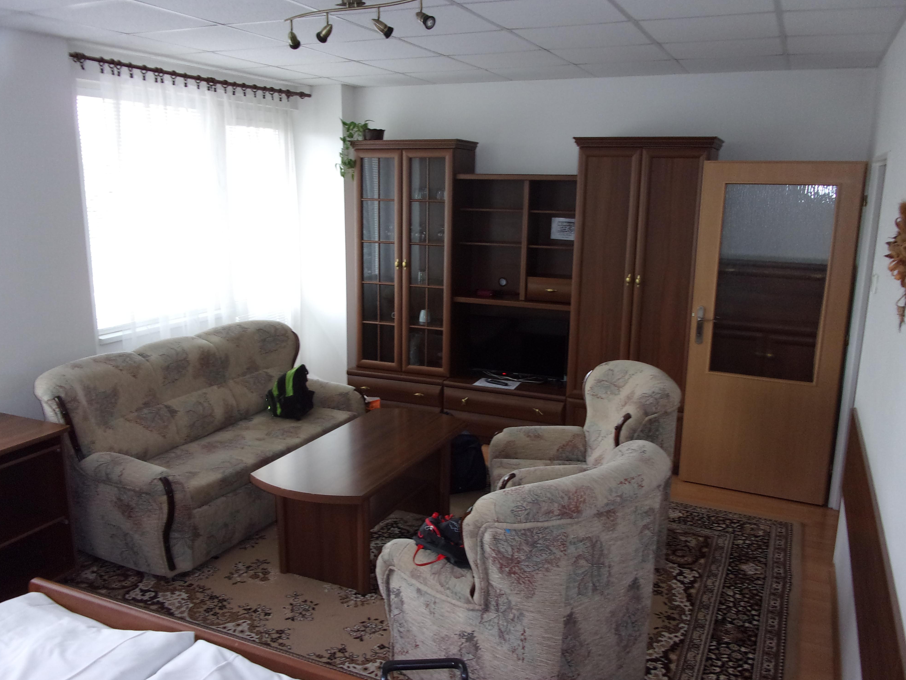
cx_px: 441
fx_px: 759
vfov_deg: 48.2
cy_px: 341
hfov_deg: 61.7
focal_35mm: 29
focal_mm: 5.1
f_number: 3.9
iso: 160
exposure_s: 1/34
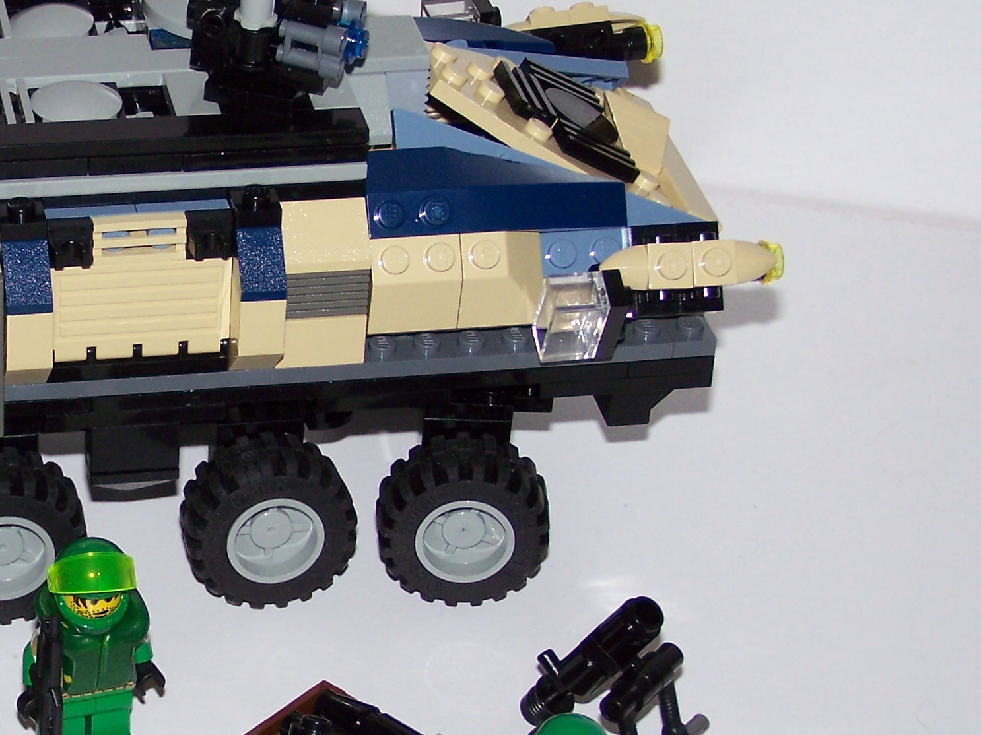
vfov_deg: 12.1
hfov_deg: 15.9
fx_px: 3457
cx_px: 63
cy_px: 461
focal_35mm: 122
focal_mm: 9.8
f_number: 3.1
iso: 80
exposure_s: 1/80
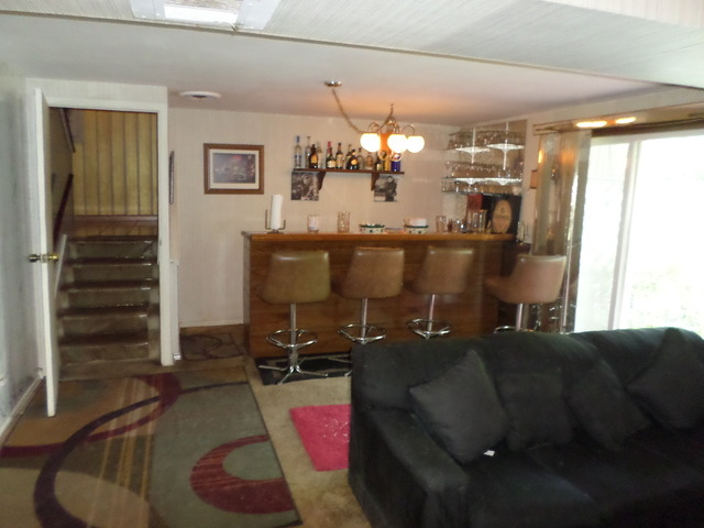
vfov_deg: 54.9
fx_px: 508
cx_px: 352
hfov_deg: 69.4
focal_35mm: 25
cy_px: 264
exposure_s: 1/30
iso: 400
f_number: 2.5
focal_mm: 4.5
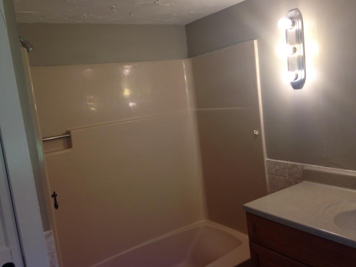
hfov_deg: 55.4
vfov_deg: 42.9
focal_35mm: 33
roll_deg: +6.8
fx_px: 339
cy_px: 134
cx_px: 178
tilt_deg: -6.3
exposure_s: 1/40
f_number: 2.4
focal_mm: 4.12
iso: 50
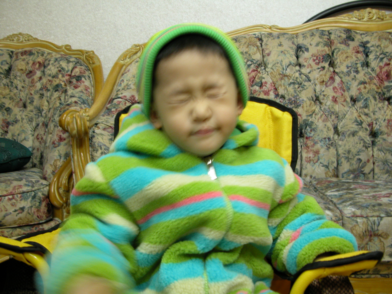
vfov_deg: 41.8
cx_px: 196
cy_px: 147
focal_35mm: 34
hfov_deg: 54.0
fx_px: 385
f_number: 2.8
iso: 152
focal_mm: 8.9
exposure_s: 1/3.6
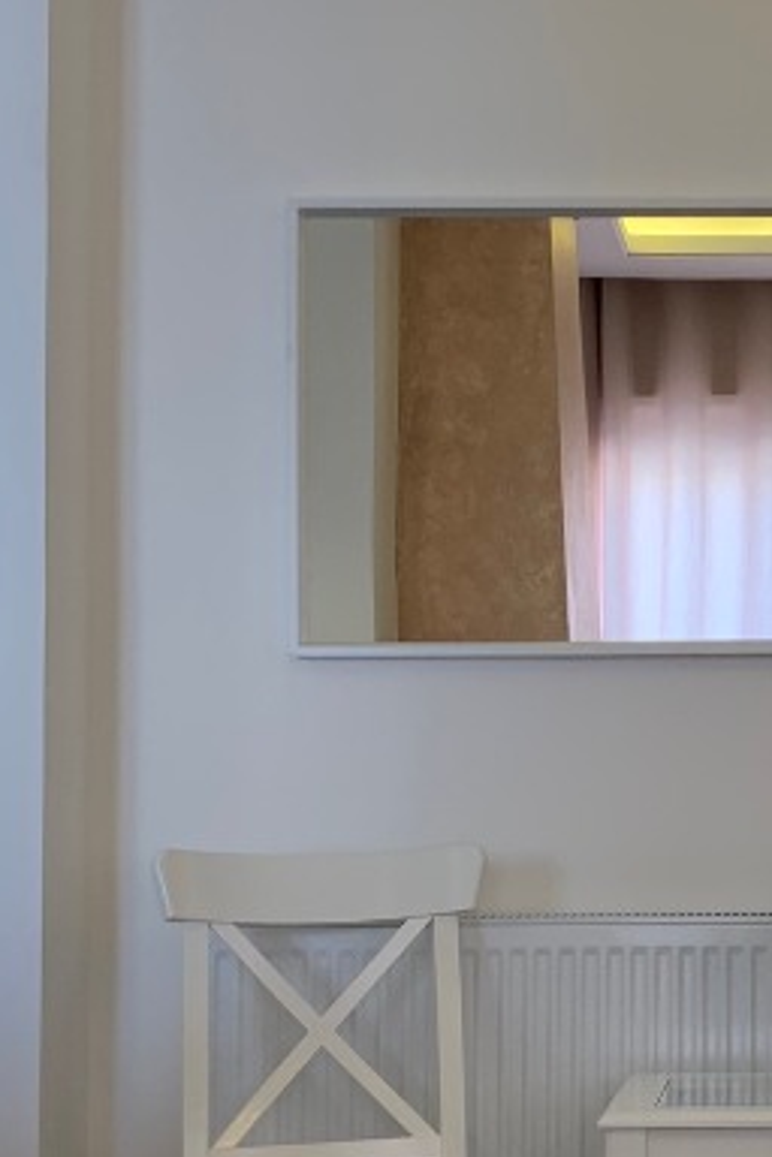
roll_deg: -0.3
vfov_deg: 26.6
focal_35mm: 76
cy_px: 675
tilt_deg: +2.5
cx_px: 847
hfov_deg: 17.4
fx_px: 2444
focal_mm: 4.25
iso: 80
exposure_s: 1/50
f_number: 1.8
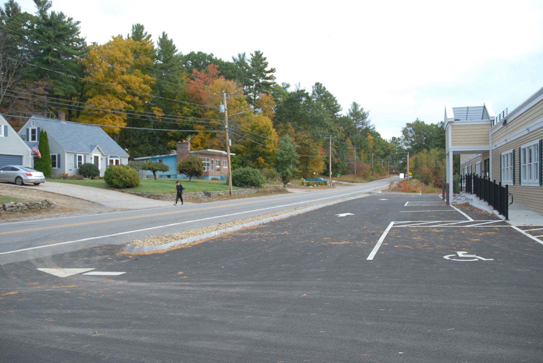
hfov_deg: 57.2
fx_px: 498
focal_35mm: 33
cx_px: 272
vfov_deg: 40.1
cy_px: 182
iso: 100
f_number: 4
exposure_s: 1/250
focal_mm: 22
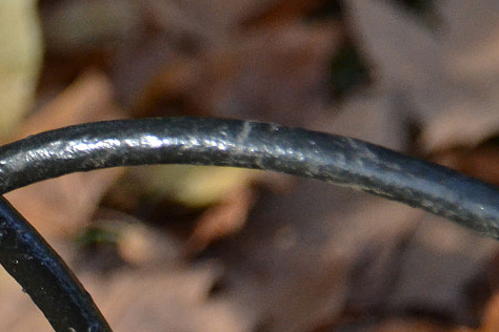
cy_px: -46
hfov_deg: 4.7
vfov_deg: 3.2
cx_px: -333
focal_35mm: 431
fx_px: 5969
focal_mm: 85
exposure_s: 1/400
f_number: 5.3
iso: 1400
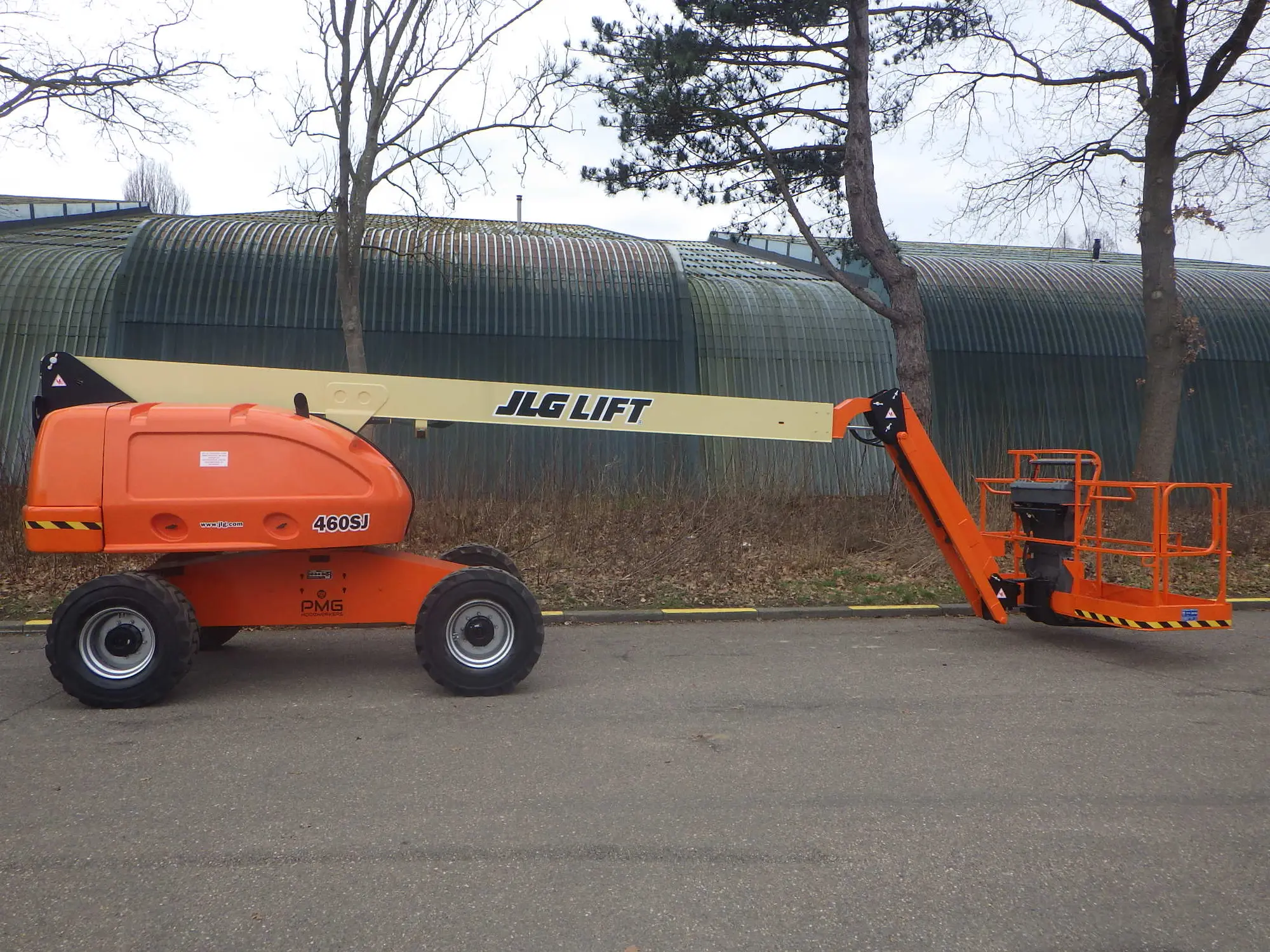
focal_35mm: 28
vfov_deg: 49.7
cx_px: 635
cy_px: 476
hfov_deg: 63.4
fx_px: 1027
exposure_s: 1/160
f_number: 3.5
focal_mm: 5
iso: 125
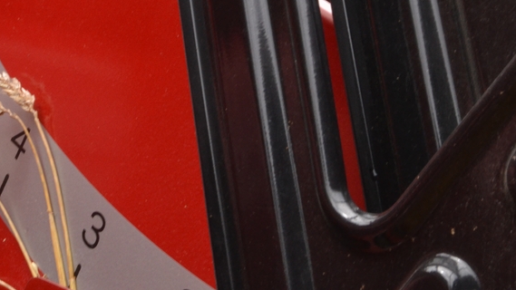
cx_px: 190
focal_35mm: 114
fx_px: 1560
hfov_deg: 18.8
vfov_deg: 10.6
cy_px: 91
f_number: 22
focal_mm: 38
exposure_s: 1/60
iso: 800
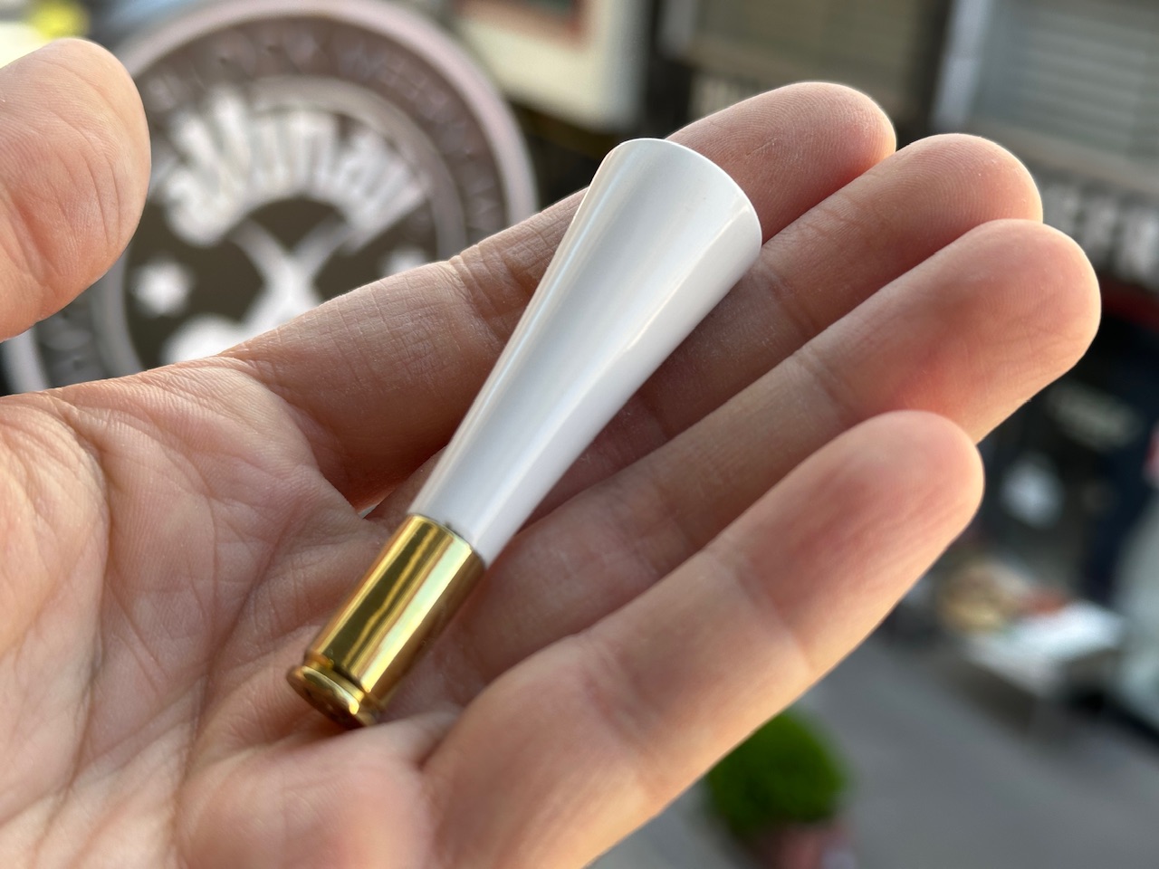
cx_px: 580
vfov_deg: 30.3
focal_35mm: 48
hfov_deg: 39.7
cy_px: 434
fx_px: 1607
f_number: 1.78
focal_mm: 6.86
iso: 64
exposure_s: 1/361
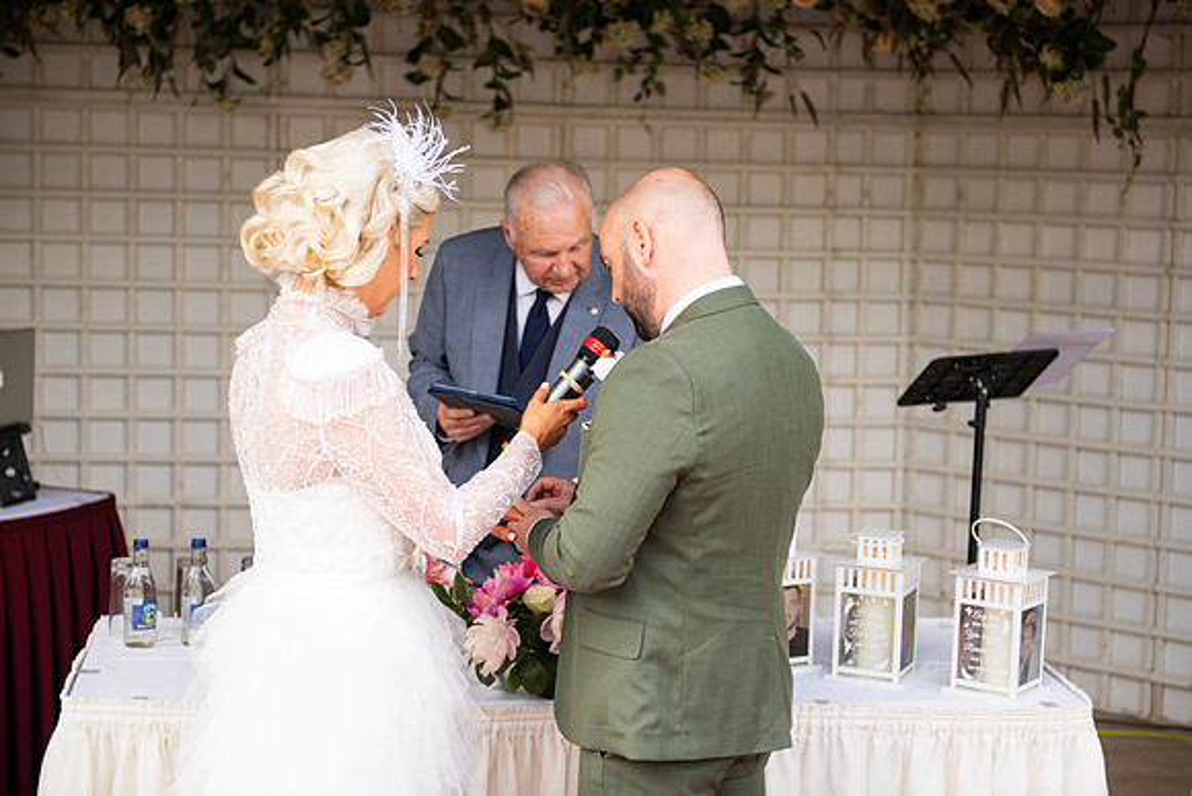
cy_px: 398
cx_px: 596
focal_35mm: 70
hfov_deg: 28.8
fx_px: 2318
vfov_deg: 19.5
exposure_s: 1/160
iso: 100
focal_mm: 70
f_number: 3.5
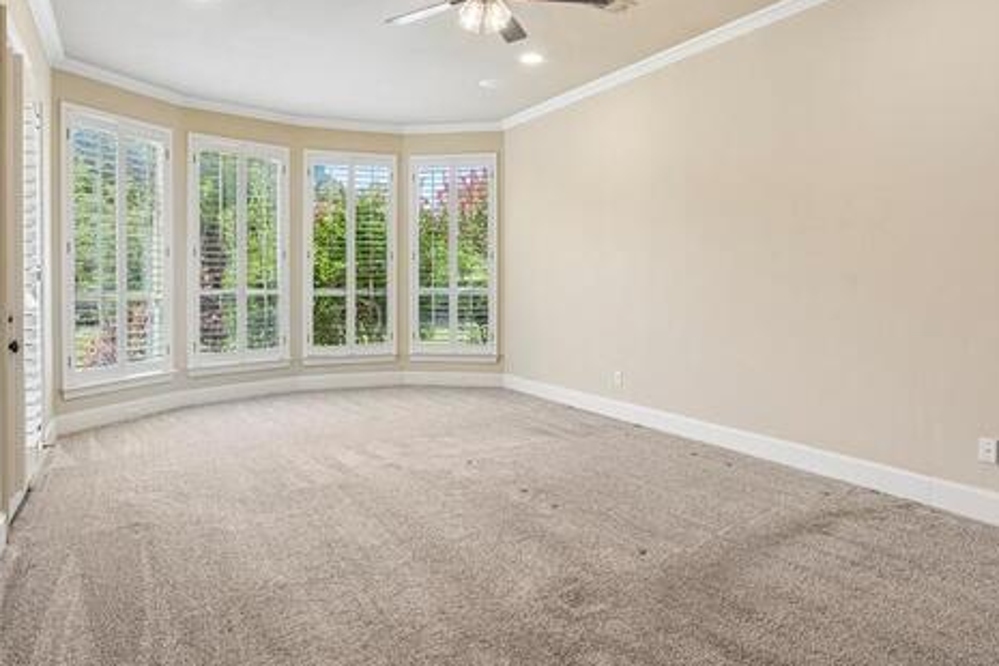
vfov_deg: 56.9
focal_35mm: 22
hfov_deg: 78.6
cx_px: 496
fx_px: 610
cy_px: 279
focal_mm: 16
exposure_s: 1/30
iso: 320
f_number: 8
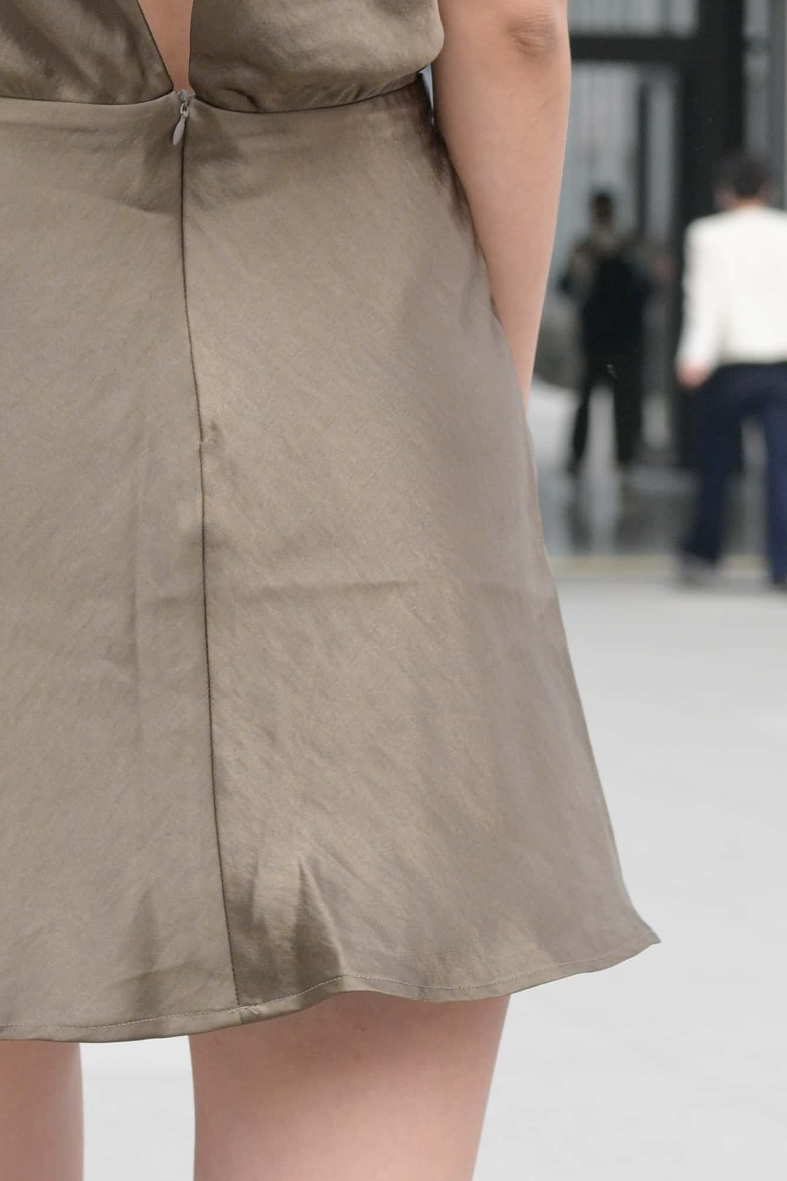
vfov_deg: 9.9
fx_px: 6789
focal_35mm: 207
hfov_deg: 6.6
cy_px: 501
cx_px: 648
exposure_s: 1/400
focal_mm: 50
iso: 320
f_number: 4.5
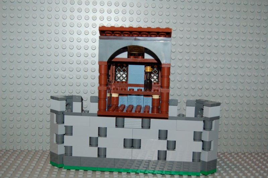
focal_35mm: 52
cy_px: 89
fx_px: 391
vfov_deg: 25.7
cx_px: 134
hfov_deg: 37.9
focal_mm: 35
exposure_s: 1/60
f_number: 4.8
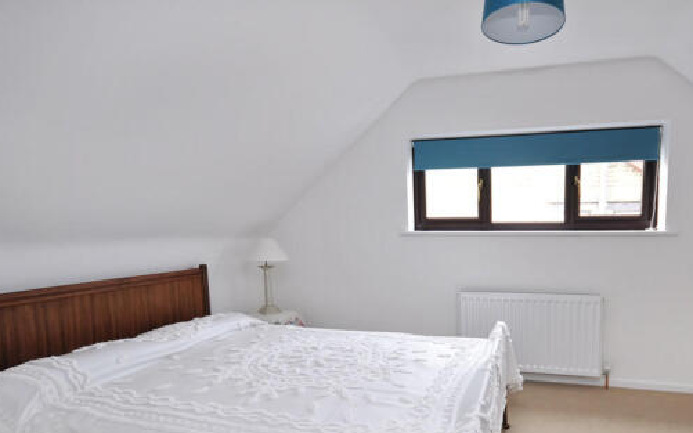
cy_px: 300
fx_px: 378
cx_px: 423
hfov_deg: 83.8
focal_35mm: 20
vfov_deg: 57.8
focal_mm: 10
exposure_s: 1/80
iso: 400
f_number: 4.5
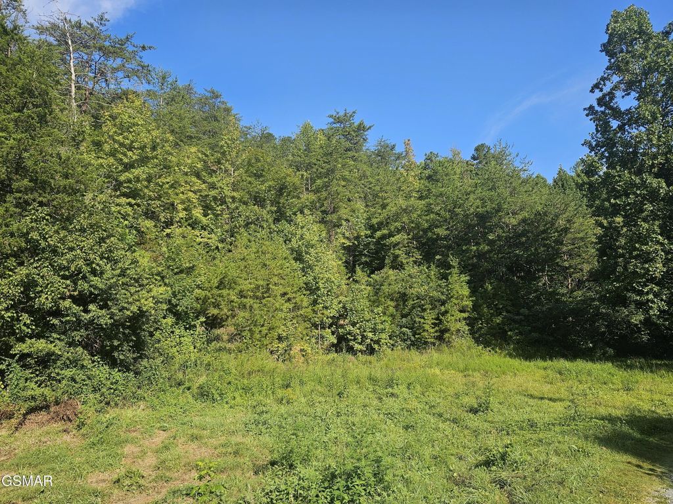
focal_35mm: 23
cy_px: 252
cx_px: 336
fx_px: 447
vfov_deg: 58.9
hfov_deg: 73.9
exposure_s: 1/458
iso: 10
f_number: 1.7
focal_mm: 6.3
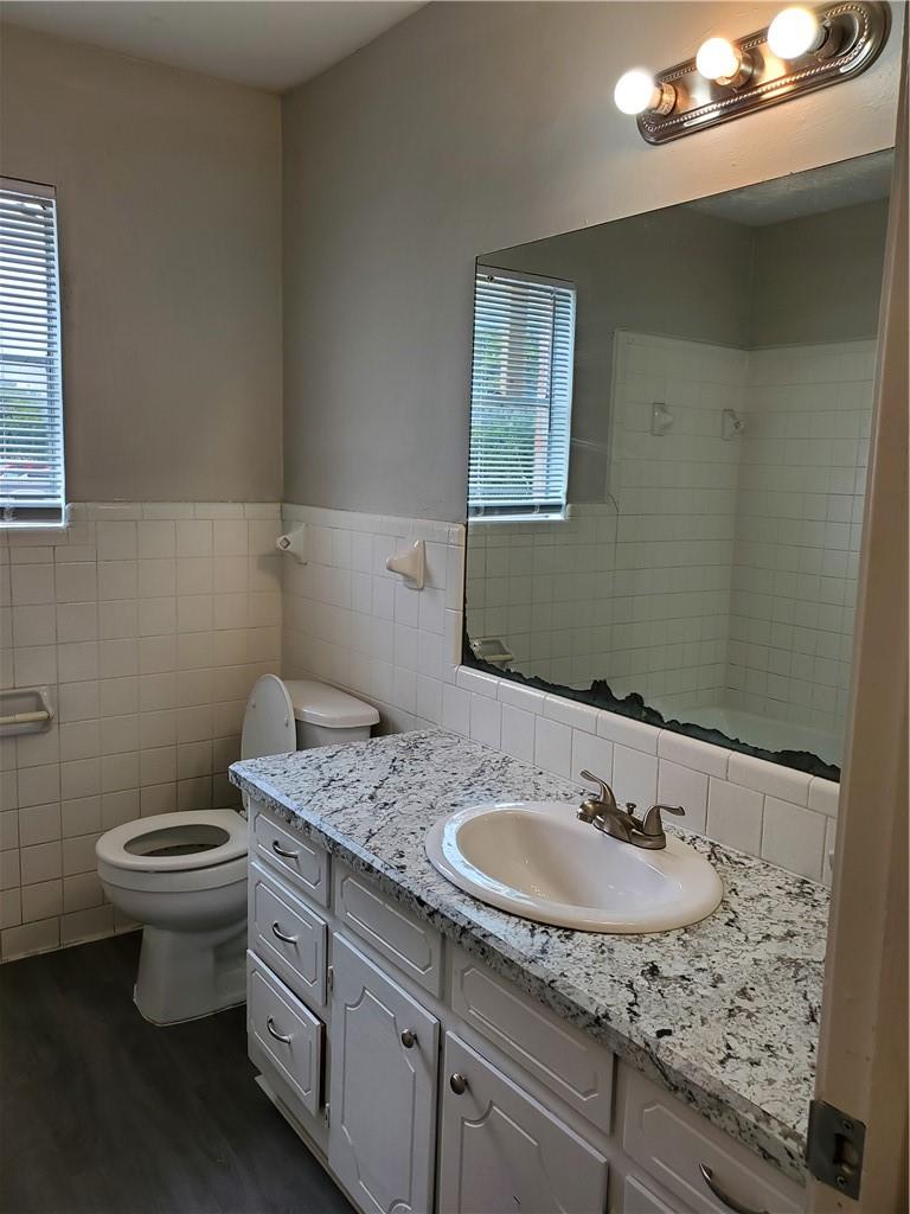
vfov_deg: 67.3
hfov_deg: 53.1
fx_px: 911
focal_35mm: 26
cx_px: 455
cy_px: 607
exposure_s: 1/120
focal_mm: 4.3
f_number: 2.4
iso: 64
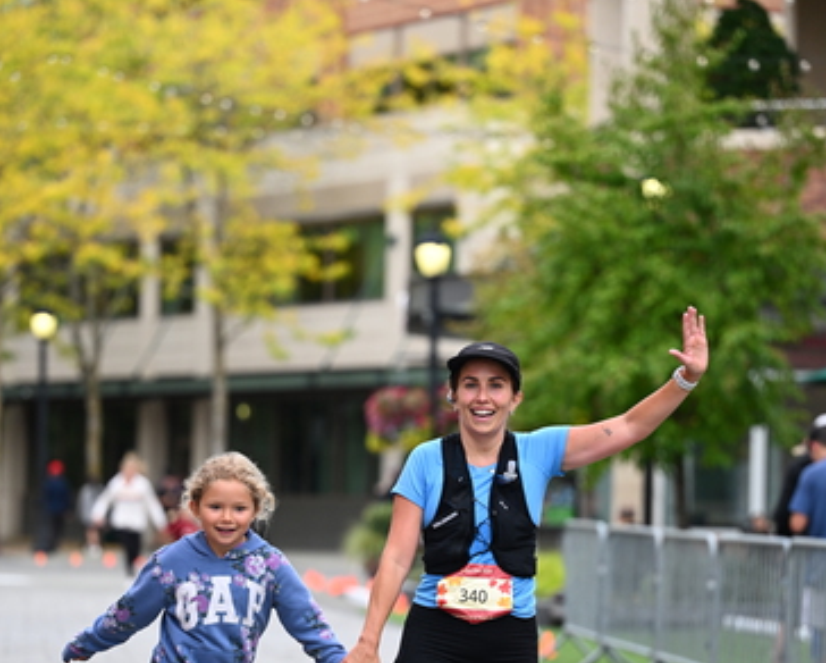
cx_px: 414
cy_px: 479
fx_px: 4160
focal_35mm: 170
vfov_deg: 9.1
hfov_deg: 11.3
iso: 640
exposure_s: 1/2000
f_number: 2.8
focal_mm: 120
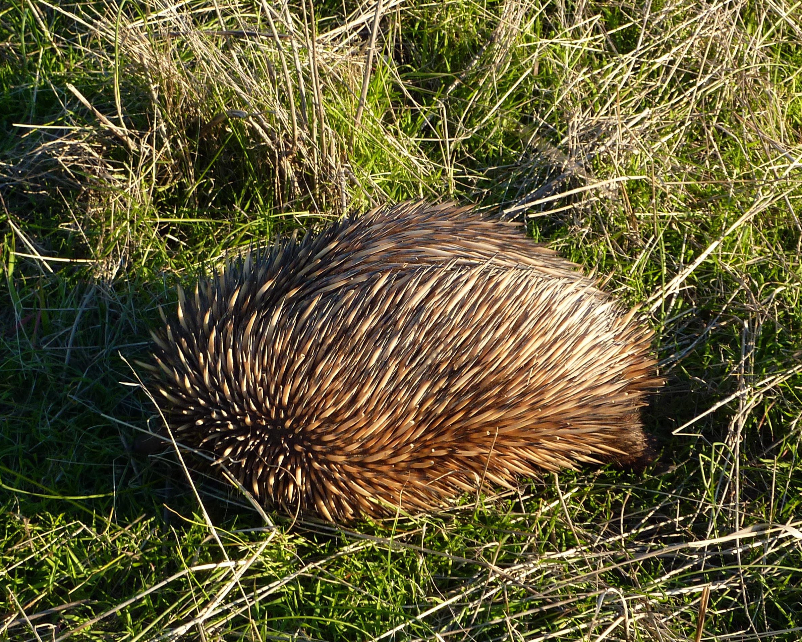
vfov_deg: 16.4
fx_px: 2231
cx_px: 404
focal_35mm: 94
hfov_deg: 20.4
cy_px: 322
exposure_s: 1/125
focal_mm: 10.3
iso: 80
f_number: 4
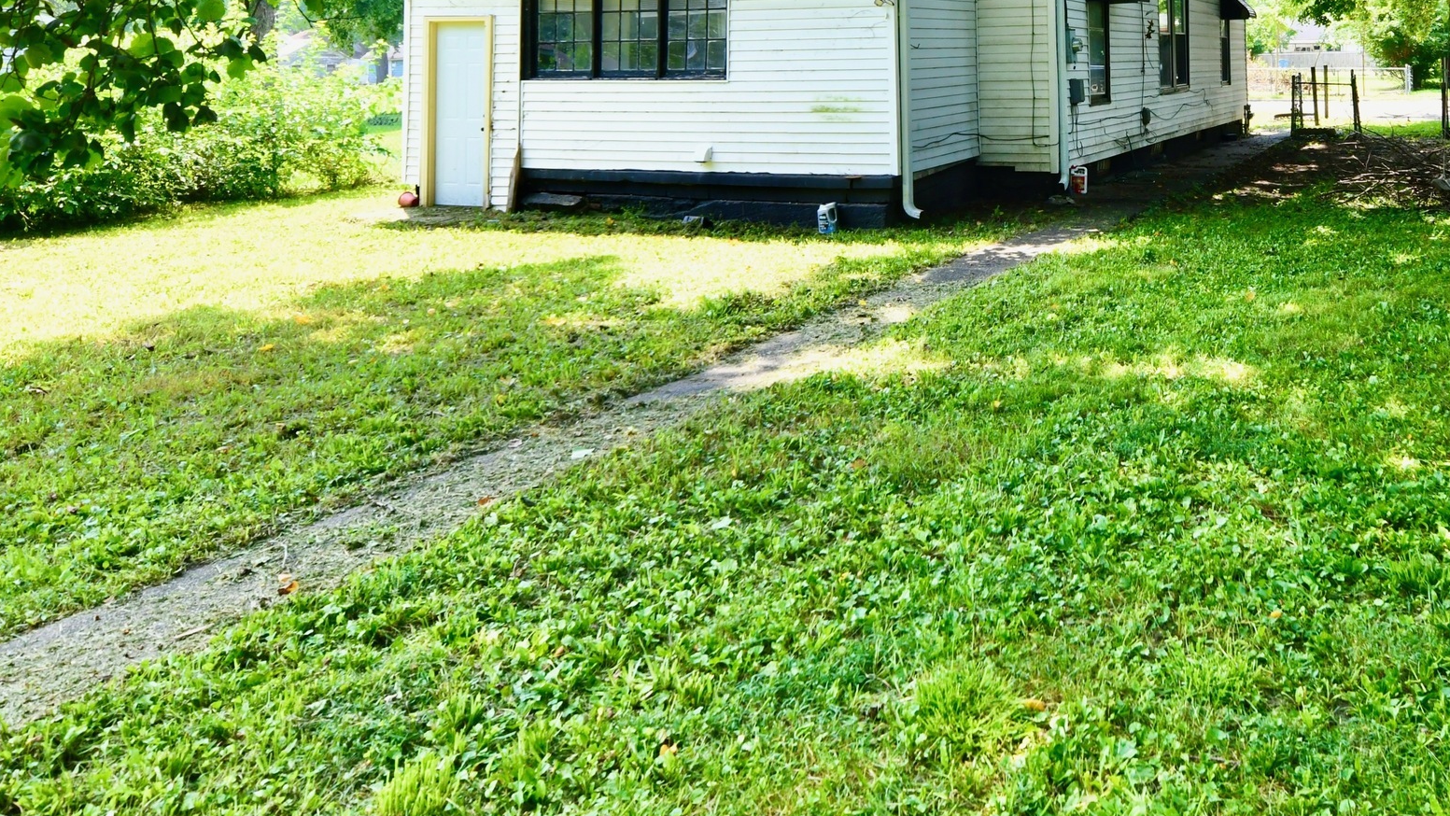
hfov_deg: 63.2
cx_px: 1040
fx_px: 1115
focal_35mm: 29
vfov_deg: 37.6
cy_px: 82
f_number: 7.1
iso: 640
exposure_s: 1/200
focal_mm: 14
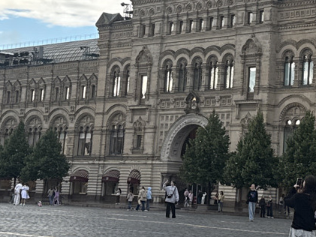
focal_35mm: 114
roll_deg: -2.6
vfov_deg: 12.8
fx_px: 1041
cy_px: -6
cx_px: 308
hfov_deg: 16.9
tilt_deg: +11.3
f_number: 1.78
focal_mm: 6.76
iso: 100
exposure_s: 1/1018
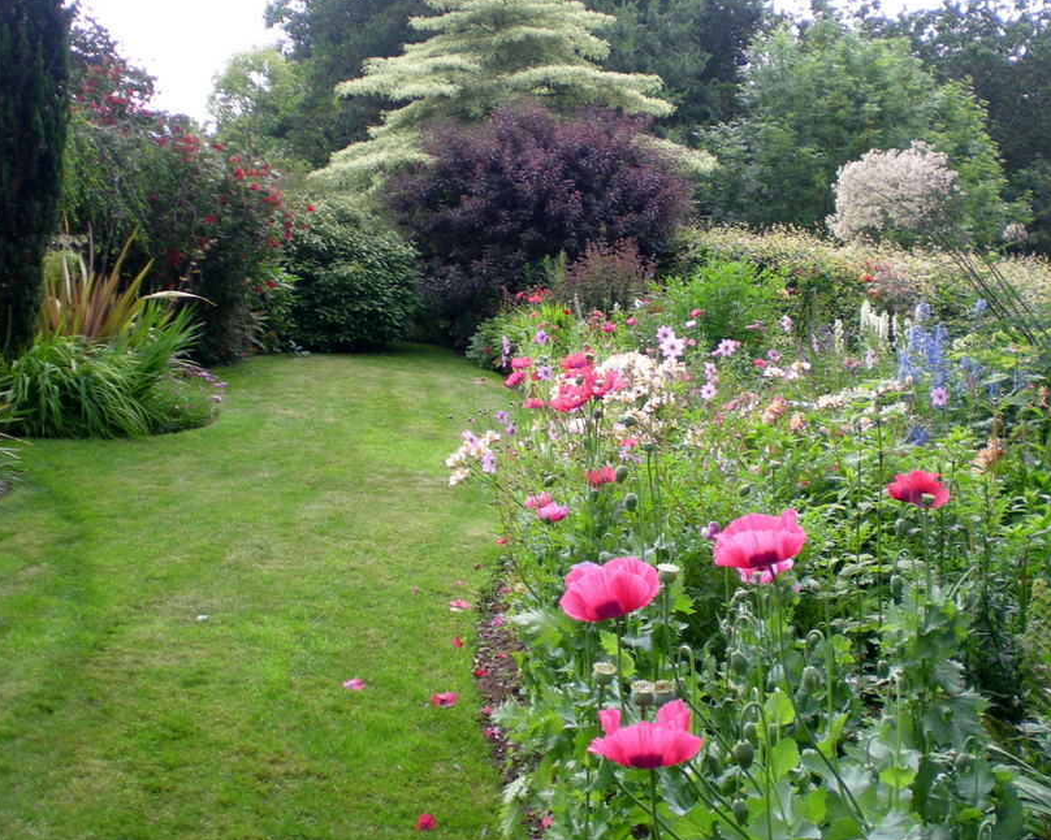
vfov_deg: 32.0
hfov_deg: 39.3
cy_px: 367
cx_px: 658
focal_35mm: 47
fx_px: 1462
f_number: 3.1
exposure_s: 1/65.2
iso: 72
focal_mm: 6.3
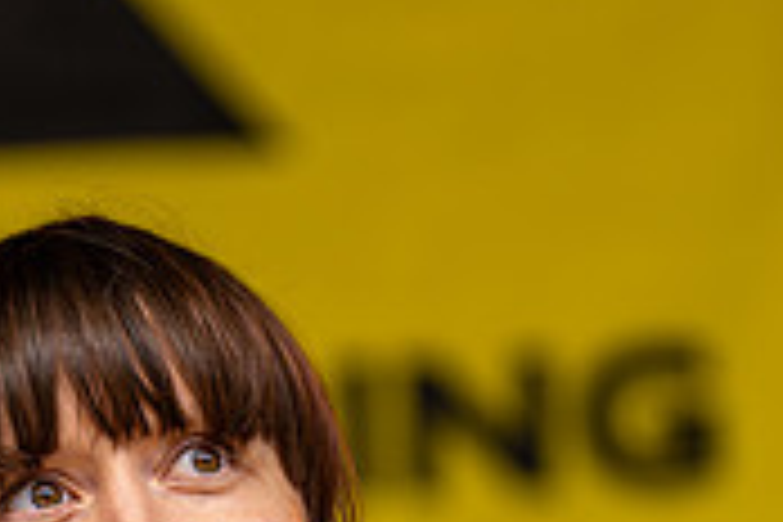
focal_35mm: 489
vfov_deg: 2.8
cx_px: 198
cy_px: 704
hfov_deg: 4.2
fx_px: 10635
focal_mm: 147
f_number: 2.8
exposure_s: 1/200
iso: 64
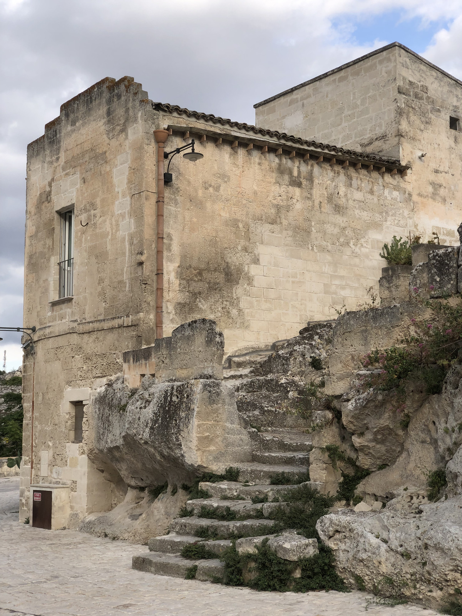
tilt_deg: +7.8
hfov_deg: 28.0
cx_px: 231
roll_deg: +0.6
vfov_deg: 36.8
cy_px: 308
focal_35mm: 52
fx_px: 925
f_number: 2.4
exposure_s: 1/389
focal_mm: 6
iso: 16
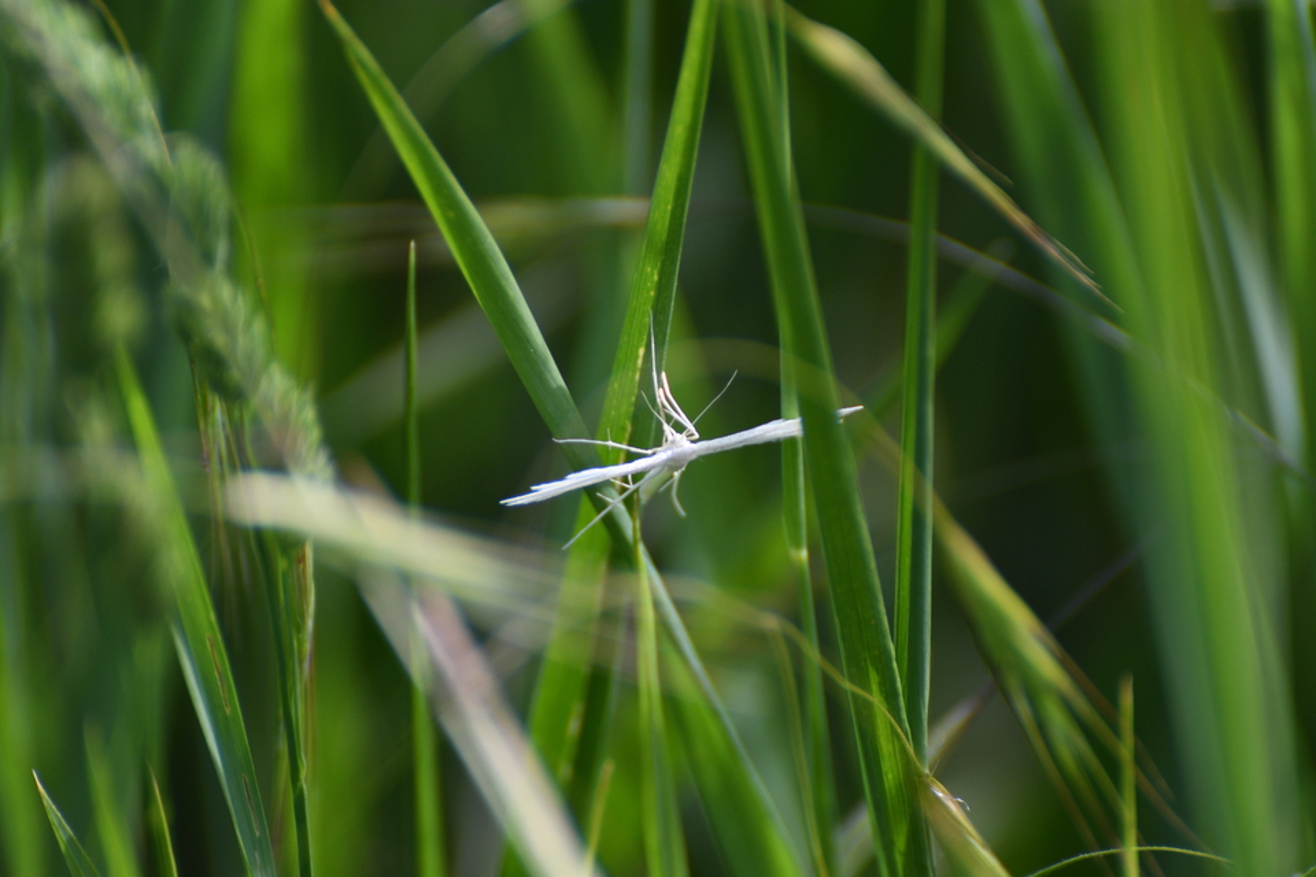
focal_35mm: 450
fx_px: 16449
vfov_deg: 3.1
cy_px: 438
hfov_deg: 4.6
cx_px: 658
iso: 500
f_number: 5.6
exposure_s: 1/1250
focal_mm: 300
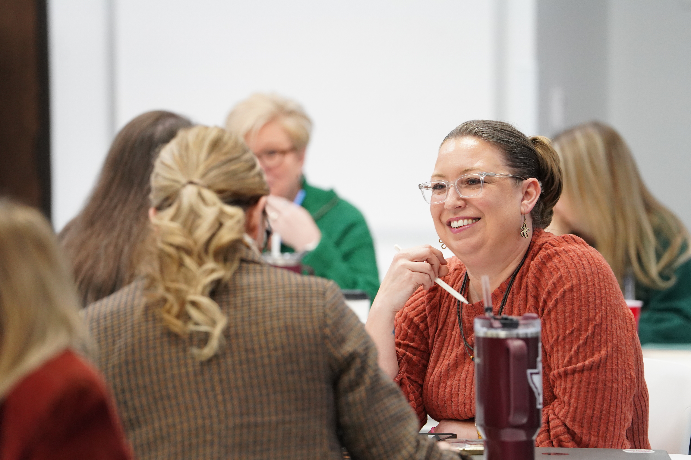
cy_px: 230
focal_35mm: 200
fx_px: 3839
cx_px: 346
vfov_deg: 6.9
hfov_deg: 10.3
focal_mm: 200
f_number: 4
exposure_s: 1/160
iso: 4000
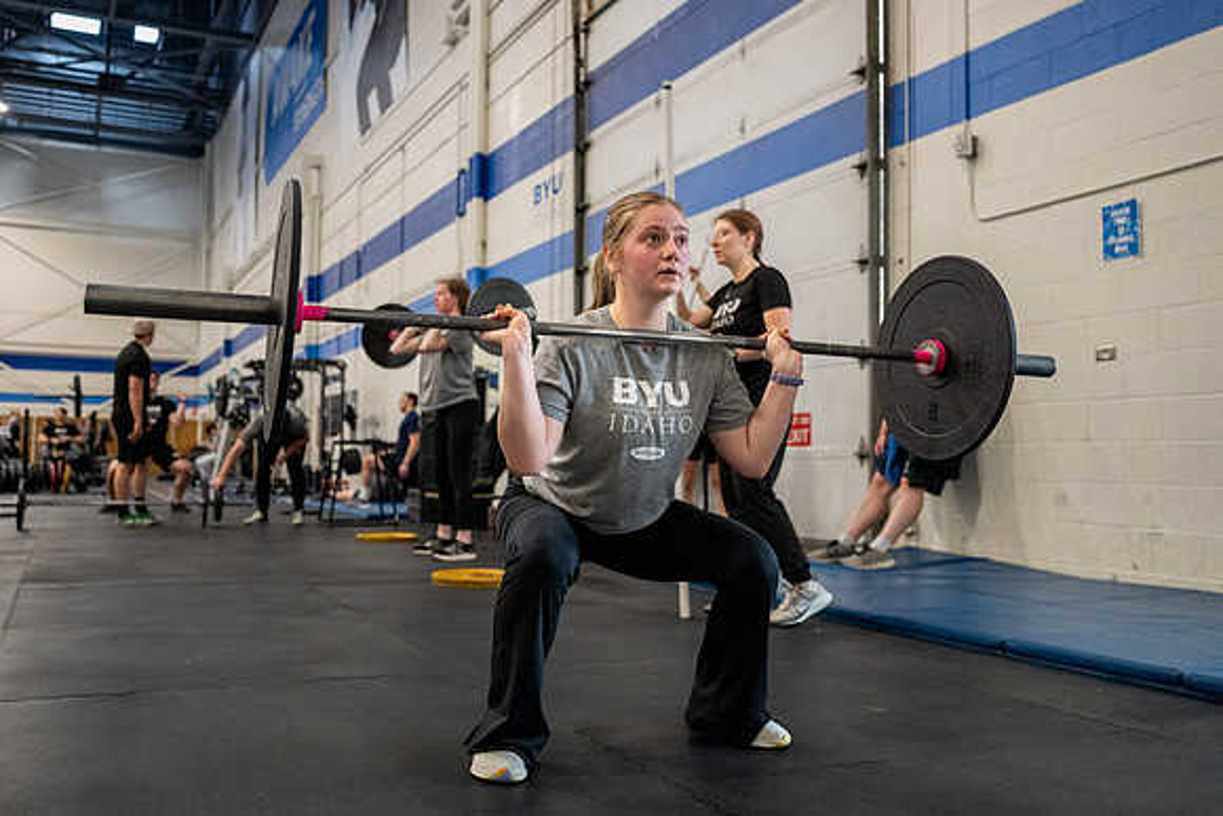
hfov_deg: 58.1
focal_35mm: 32
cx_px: 582
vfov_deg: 40.7
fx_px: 1100
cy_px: 404
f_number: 2.8
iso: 4000
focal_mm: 28
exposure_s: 1/400
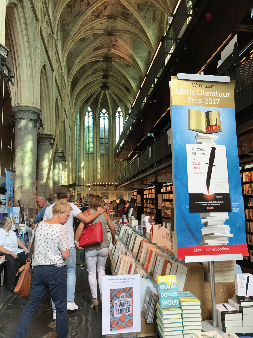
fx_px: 273
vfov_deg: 63.4
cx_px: 126
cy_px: 169
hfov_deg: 49.7
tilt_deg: +8.2
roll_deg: -1.9
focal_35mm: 28
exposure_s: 1/50
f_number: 1.8
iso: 25
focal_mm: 3.99
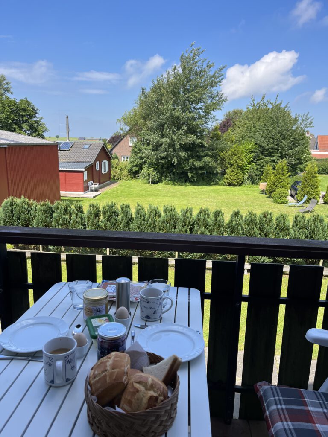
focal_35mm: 26
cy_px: 218
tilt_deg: -13.2
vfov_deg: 67.3
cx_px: 164
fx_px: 328
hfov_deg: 53.1
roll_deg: -1.5
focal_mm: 5.1
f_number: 1.6
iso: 50
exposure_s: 1/1721
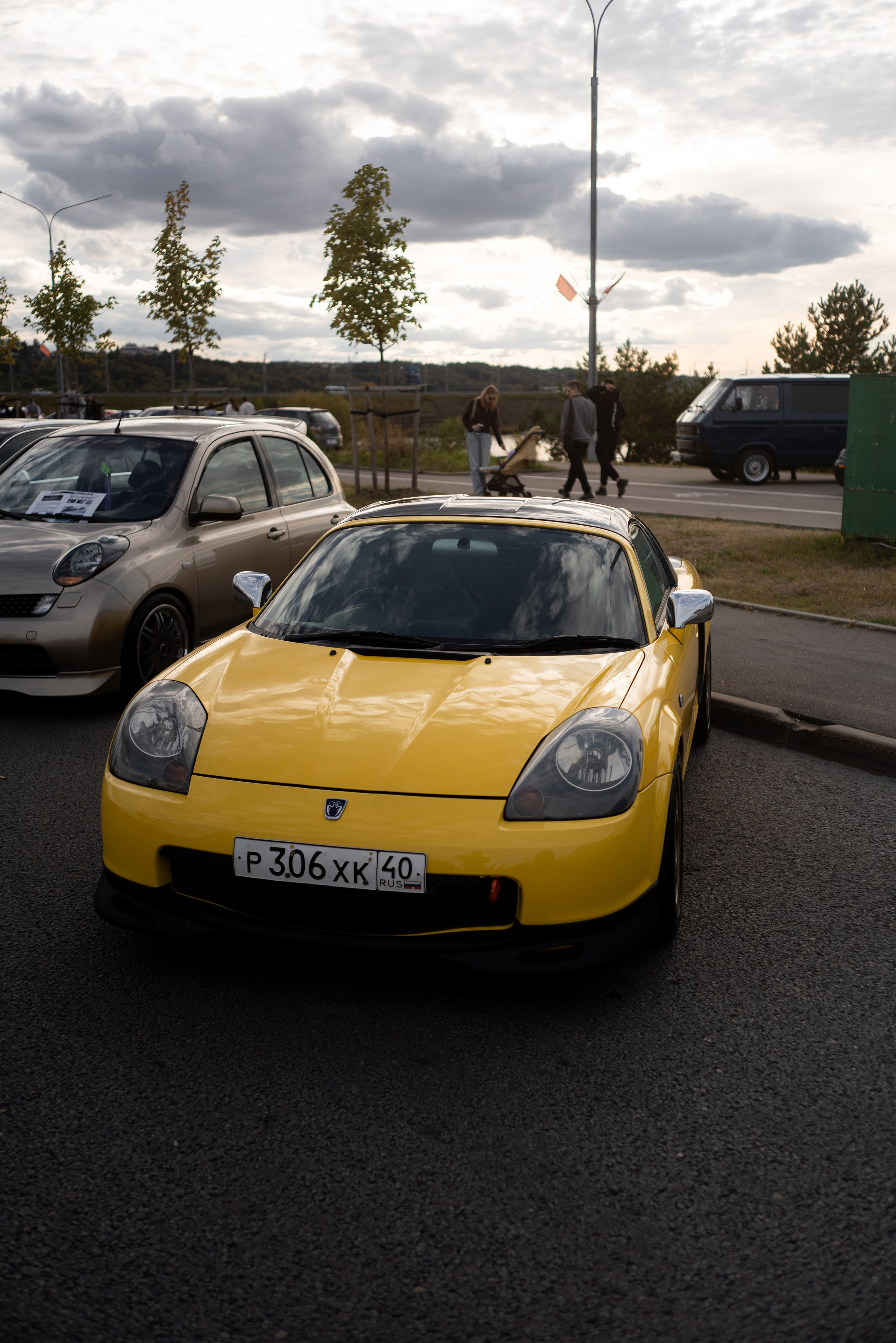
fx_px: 1307
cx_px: 448
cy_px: 672
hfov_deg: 37.9
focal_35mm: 35
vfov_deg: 54.4
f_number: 2.2
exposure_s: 1/2500
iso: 100
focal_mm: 35
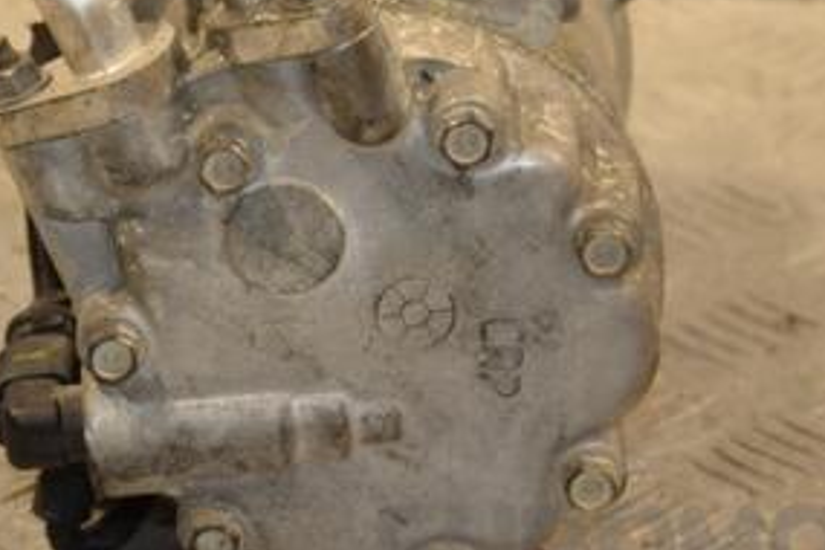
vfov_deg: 7.0
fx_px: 4491
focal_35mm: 196
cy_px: 162
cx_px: 324
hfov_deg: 10.5
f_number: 5.3
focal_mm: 62
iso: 800
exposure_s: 1/125
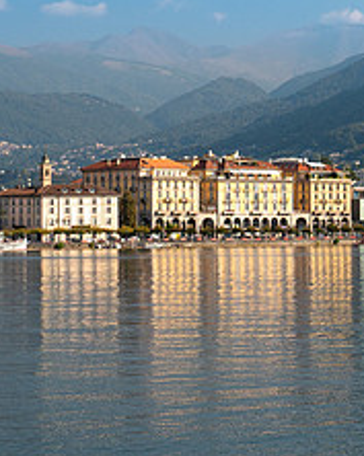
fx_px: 1822
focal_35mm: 135
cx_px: 448
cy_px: 130
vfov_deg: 14.2
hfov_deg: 11.2
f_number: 9
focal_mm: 37
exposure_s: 1/400
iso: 400
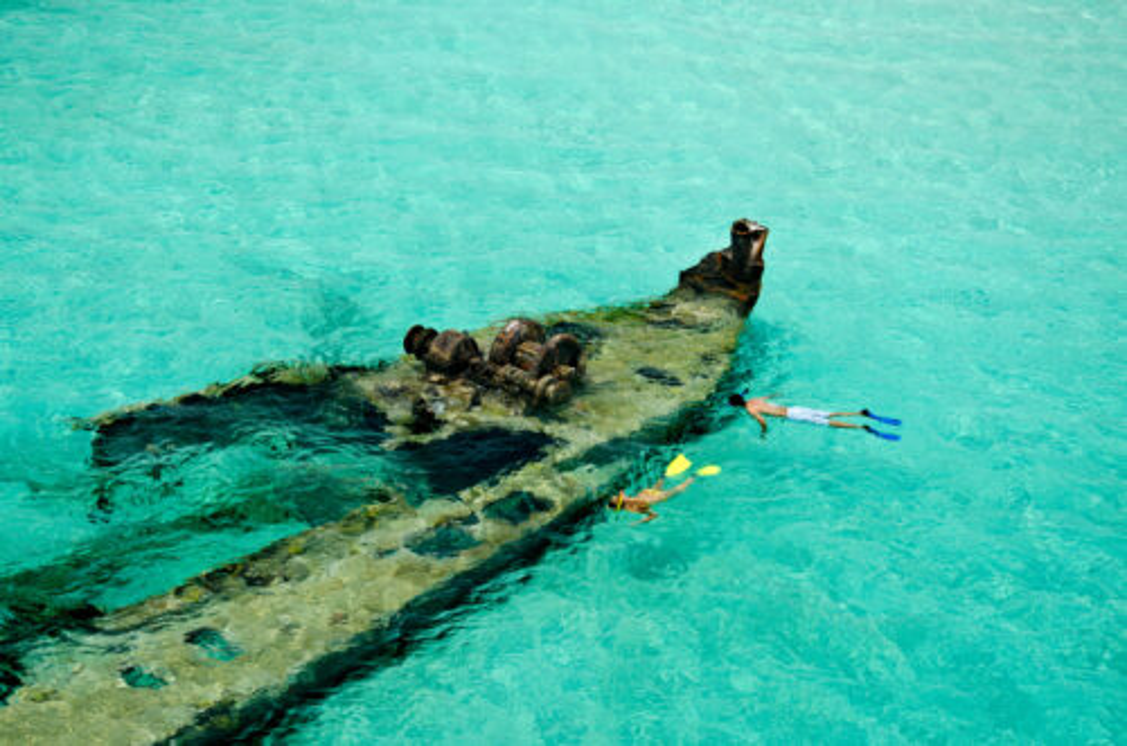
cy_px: 373
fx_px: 2436
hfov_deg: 26.0
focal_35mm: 78
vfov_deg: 17.4
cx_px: 564
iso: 400
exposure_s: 1/640
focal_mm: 52
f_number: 8
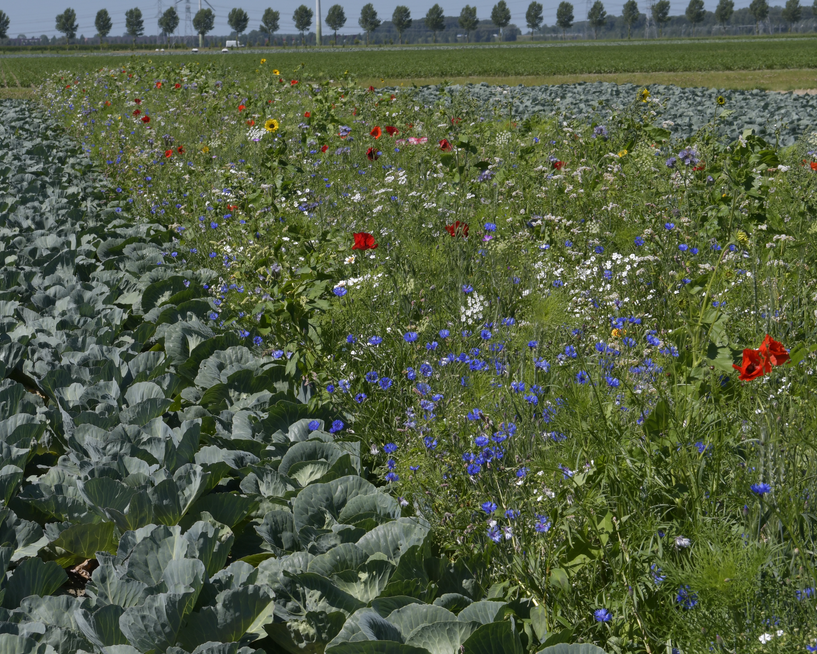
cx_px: 402
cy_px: 304
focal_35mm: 108
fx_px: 2612
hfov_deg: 17.8
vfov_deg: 14.3
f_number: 14
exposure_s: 1/400
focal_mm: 58
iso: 200
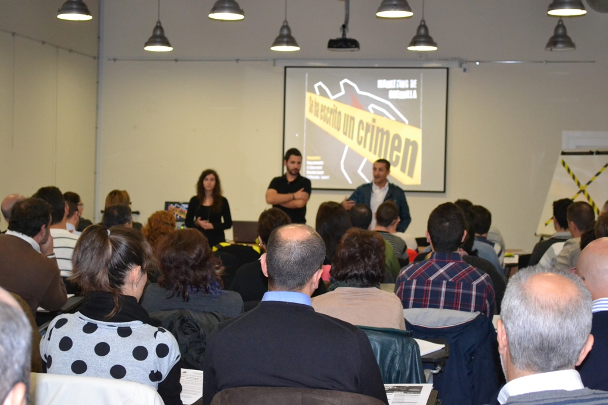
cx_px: 304
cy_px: 202
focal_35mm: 69
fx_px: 1165
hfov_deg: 29.2
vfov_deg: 19.7
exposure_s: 1/60
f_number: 5.3
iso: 3200
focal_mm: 46
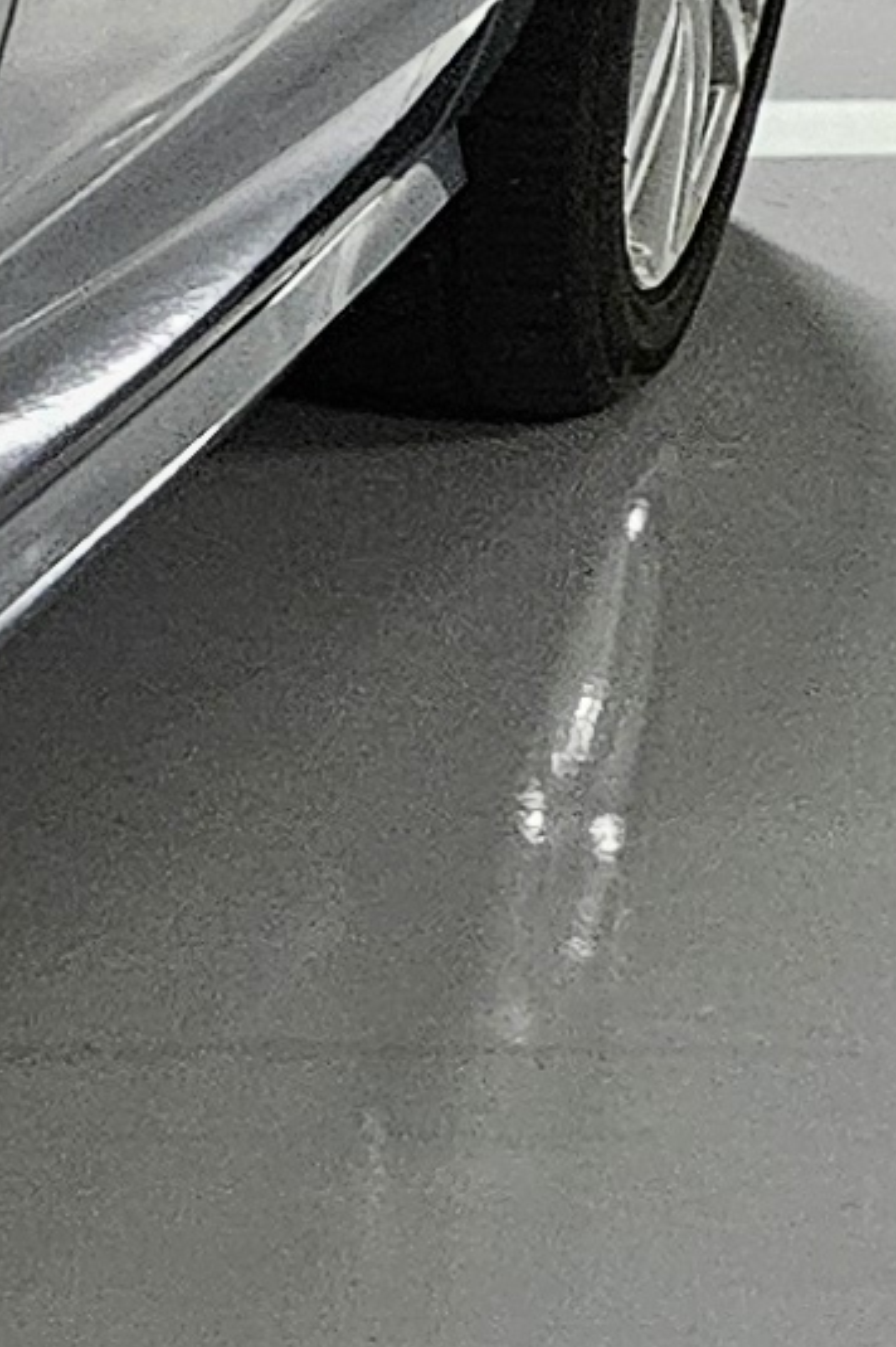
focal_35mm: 179
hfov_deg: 5.8
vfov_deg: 11.4
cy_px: 176
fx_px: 6691
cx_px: -3335
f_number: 1.8
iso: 1000
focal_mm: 5.4
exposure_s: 1/120
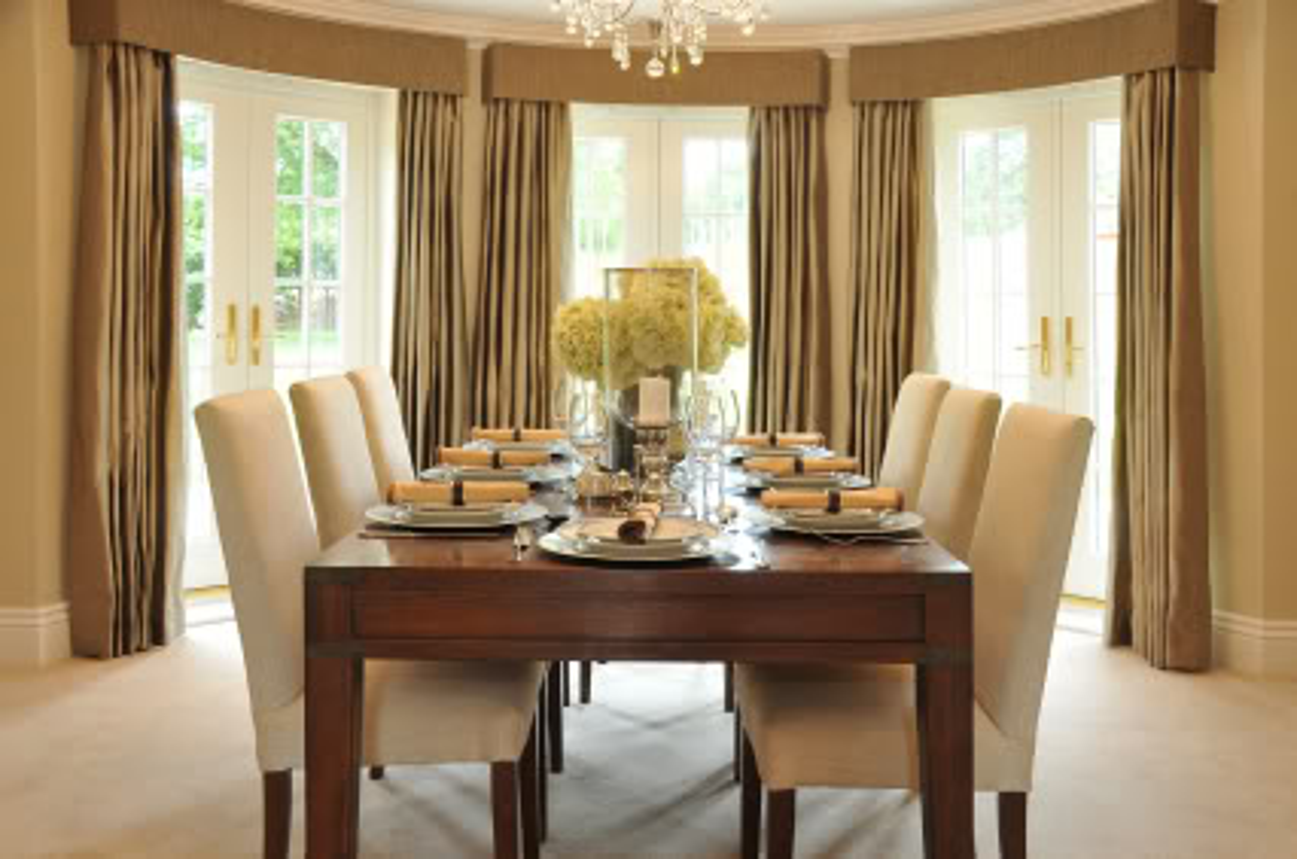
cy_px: 430
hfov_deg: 57.3
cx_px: 648
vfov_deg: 39.8
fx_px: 1186
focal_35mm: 33
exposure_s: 1/8
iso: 200
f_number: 6.7
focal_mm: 22
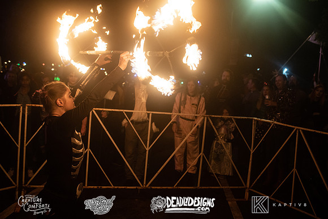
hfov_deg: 48.4
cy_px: 110
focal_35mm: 40
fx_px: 365
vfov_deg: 33.4
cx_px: 164
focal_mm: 40
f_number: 3.5
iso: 2000
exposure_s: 1/250
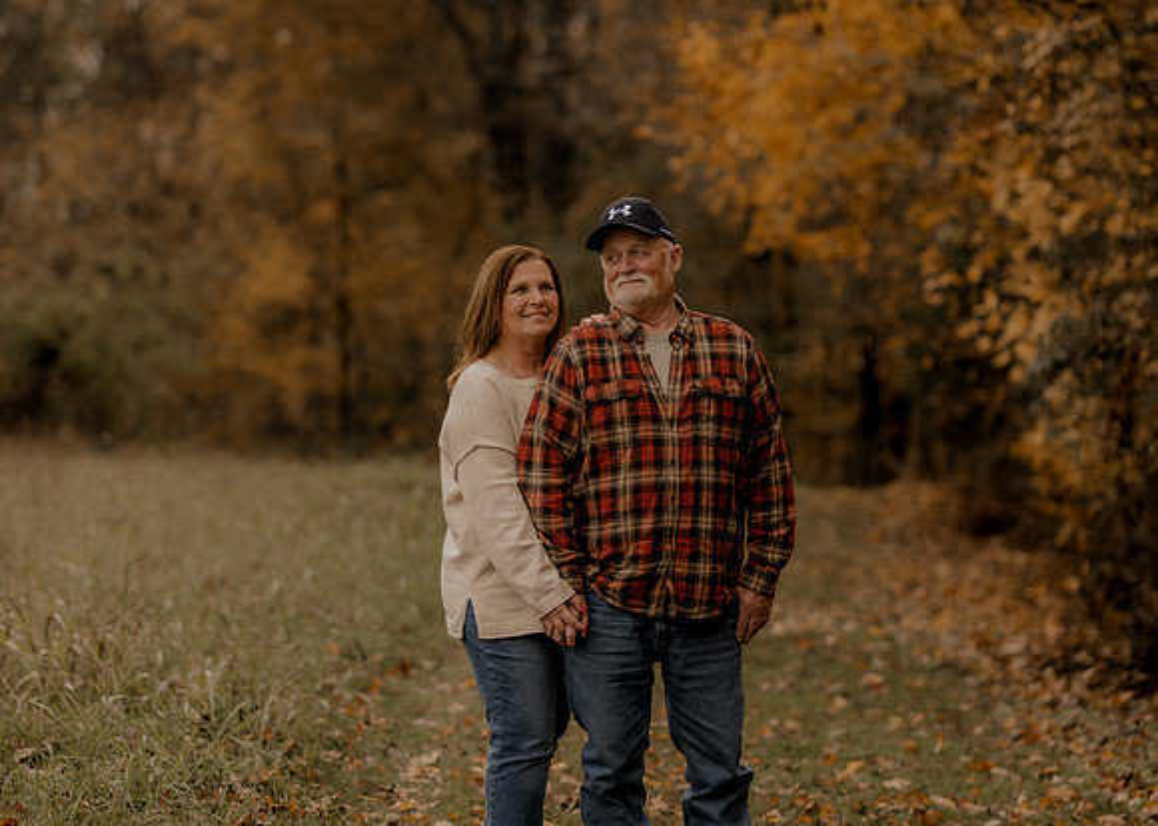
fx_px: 3358
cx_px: 514
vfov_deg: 14.0
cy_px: 471
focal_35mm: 102
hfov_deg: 19.6
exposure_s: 1/2500
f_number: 1.8
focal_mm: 85
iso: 250
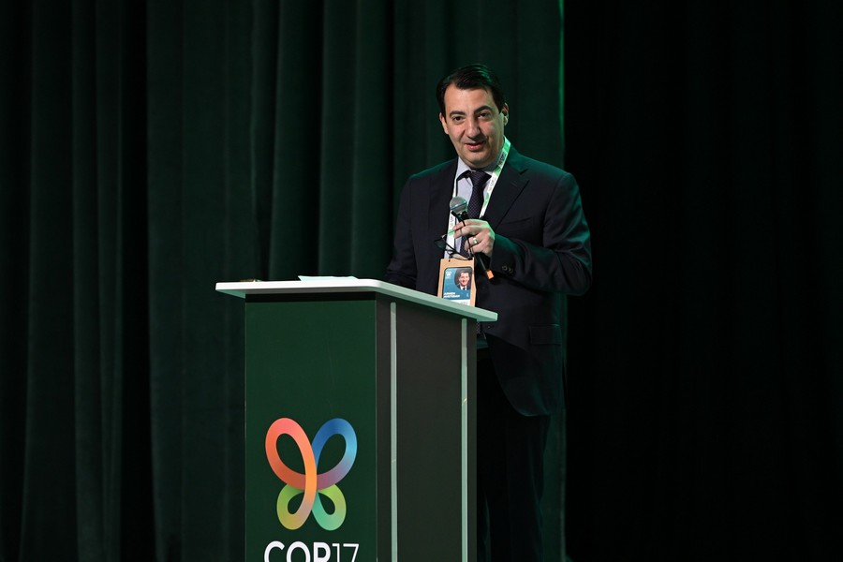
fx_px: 5268
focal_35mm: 225
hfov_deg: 9.1
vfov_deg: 6.1
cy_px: 281
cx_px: 422
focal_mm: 150
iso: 800
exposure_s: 1/125
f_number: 2.8
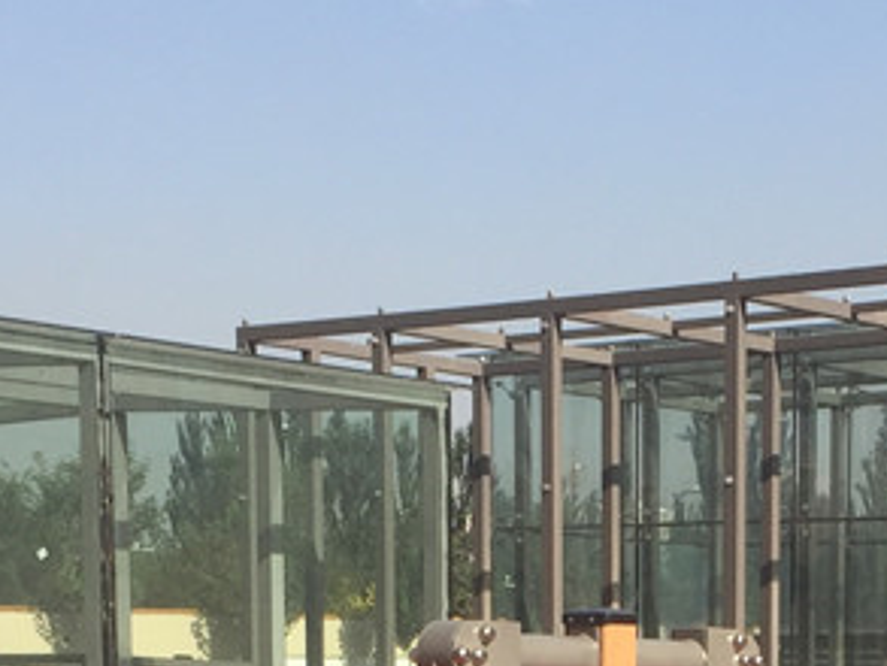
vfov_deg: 12.5
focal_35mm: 112
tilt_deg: -6.4
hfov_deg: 17.4
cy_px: 1060
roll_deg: -0.4
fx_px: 2871
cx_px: 710
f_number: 2.2
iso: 32
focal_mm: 4.15
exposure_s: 1/1582
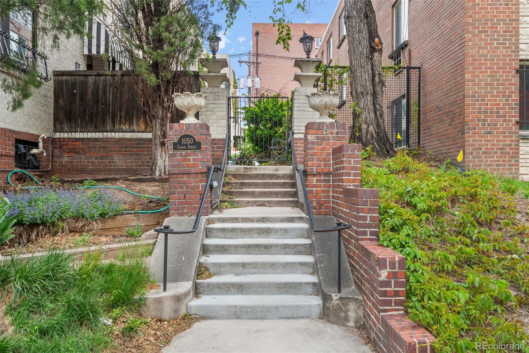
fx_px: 455
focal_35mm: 31
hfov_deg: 60.3
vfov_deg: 42.3
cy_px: 176
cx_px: 264
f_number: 9
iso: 320
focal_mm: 31
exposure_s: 1/30
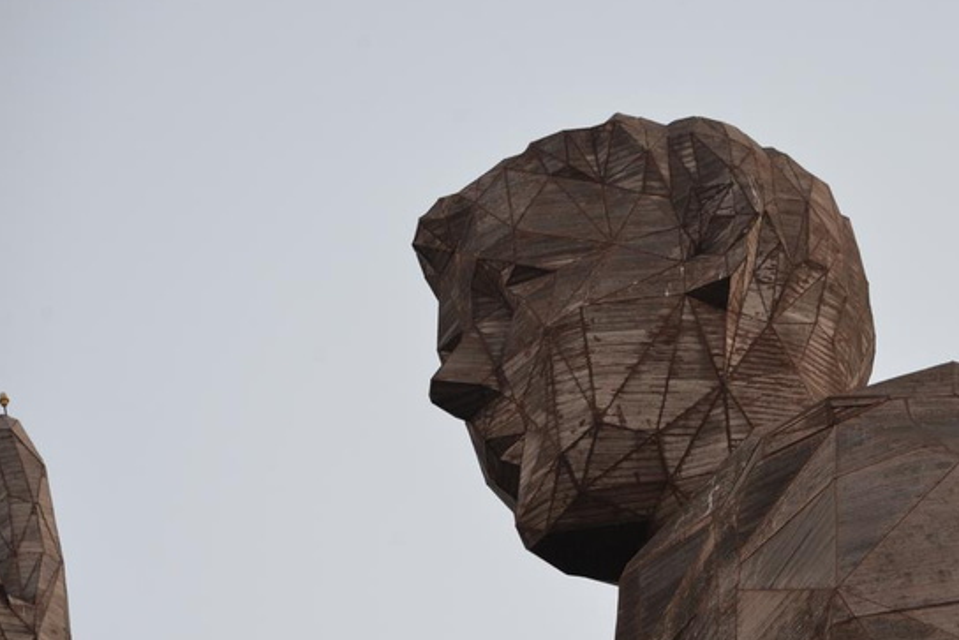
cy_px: 337
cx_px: 621
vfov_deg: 5.9
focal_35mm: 233
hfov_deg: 8.8
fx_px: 6208
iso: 800
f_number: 5.6
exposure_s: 1/60
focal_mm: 160
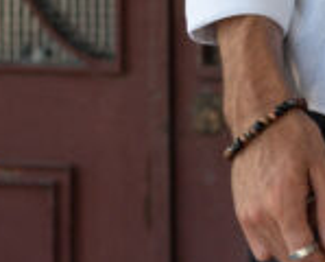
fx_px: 3597
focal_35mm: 373
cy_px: -373
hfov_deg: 5.1
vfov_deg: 4.1
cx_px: 418
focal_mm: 58
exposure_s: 1/250
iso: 1250
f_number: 2.8
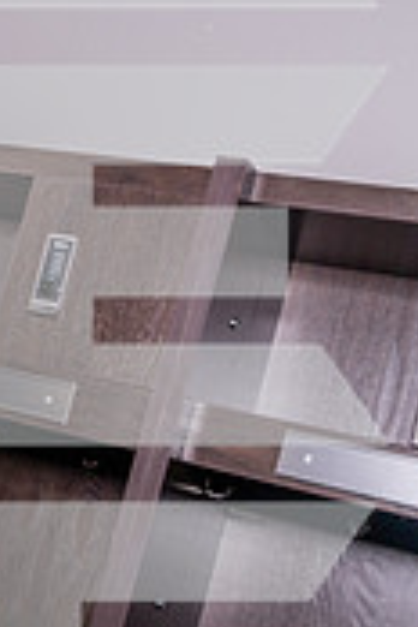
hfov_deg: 13.4
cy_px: 258
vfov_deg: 25.3
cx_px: -530
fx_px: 1393
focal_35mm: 80
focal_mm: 24
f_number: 10
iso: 320
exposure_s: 1/250
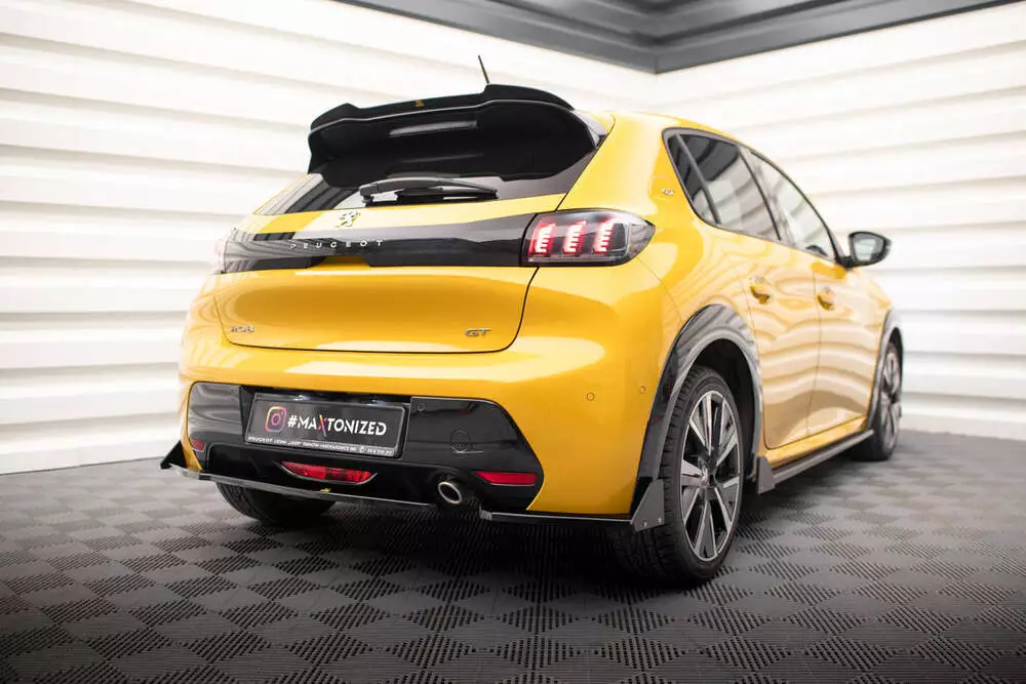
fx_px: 1021
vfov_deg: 37.1
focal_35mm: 36
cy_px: 342
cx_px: 520
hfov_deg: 53.4
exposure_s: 1/125
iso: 1000
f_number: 2.5
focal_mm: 35
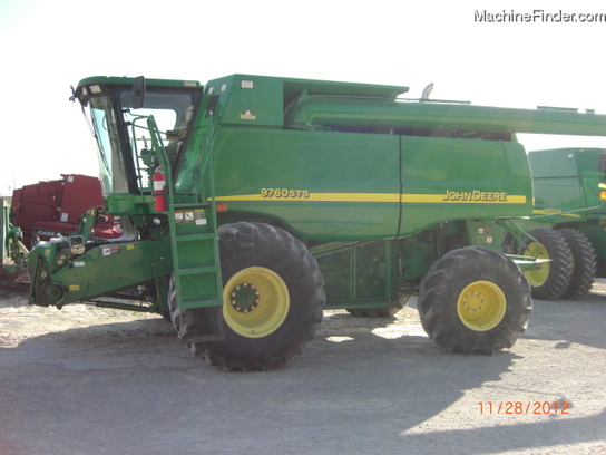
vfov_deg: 37.7
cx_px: 303
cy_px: 228
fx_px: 665
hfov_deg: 49.0
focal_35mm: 38
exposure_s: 1/320
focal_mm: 7.9
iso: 80
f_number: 4
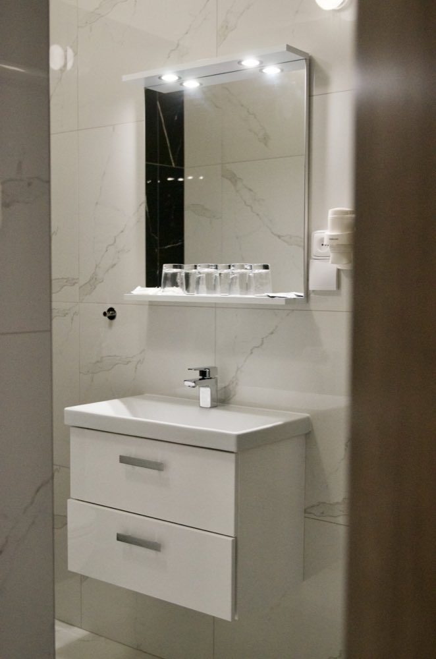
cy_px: 330
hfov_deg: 30.7
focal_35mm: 44
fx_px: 794
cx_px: 218
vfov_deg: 45.0
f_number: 2.8
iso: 3600
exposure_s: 1/500
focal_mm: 29
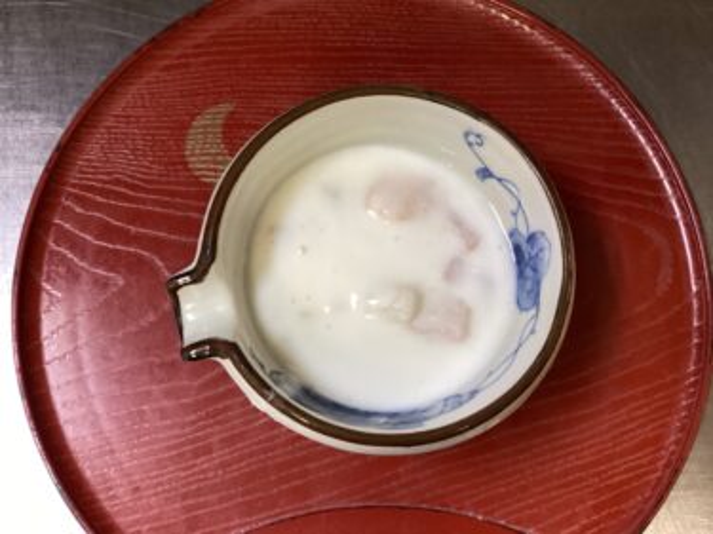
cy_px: 267
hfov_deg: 58.4
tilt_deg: -79.9
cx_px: 356
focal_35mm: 31
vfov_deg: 45.4
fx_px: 638
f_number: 2.4
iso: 160
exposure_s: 1/50
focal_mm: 3.3
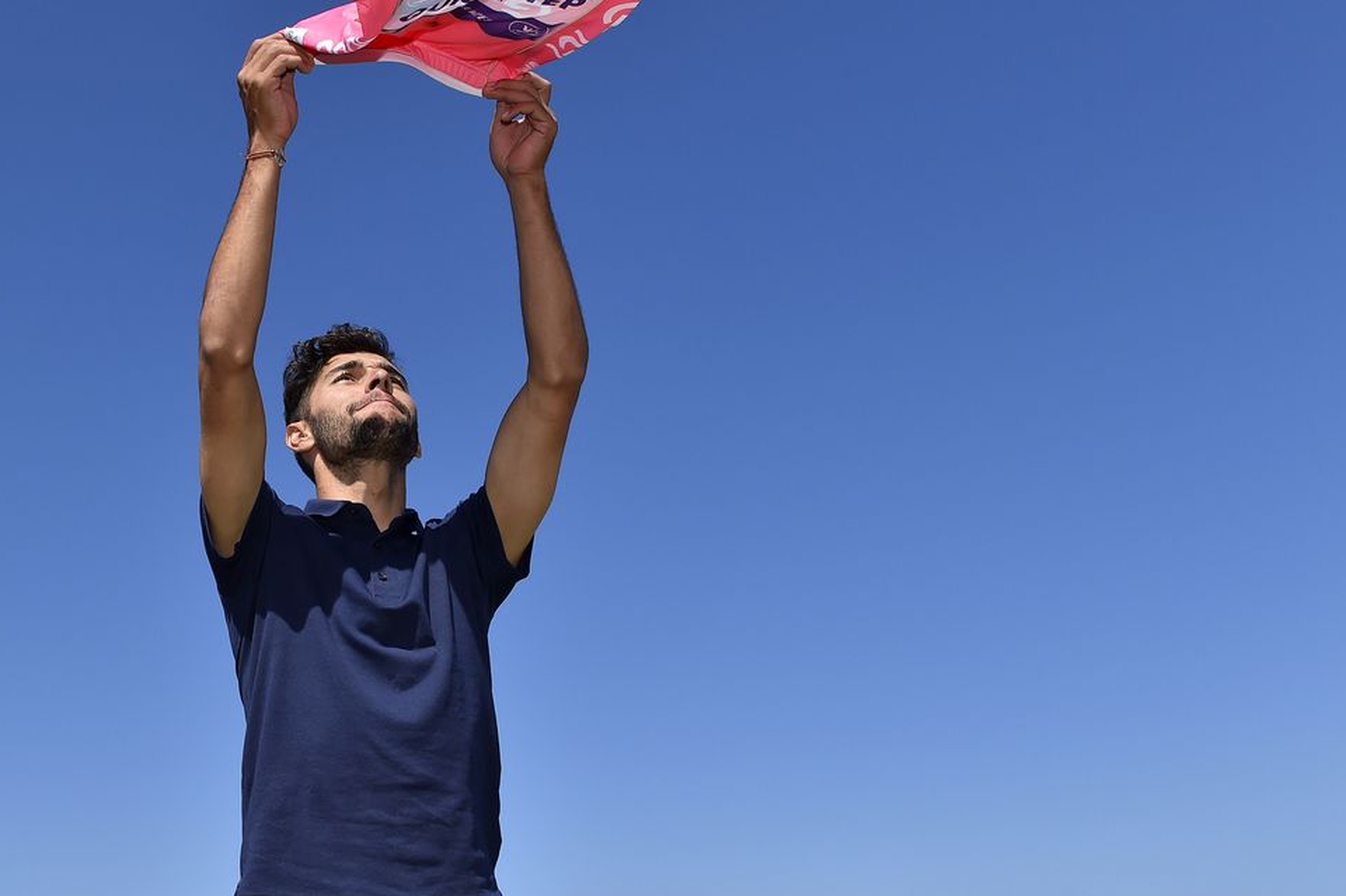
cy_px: 369
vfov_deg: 43.4
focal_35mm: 30
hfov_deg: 61.4
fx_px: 1121
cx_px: 533
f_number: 8
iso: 250
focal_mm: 24
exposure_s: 1/1000
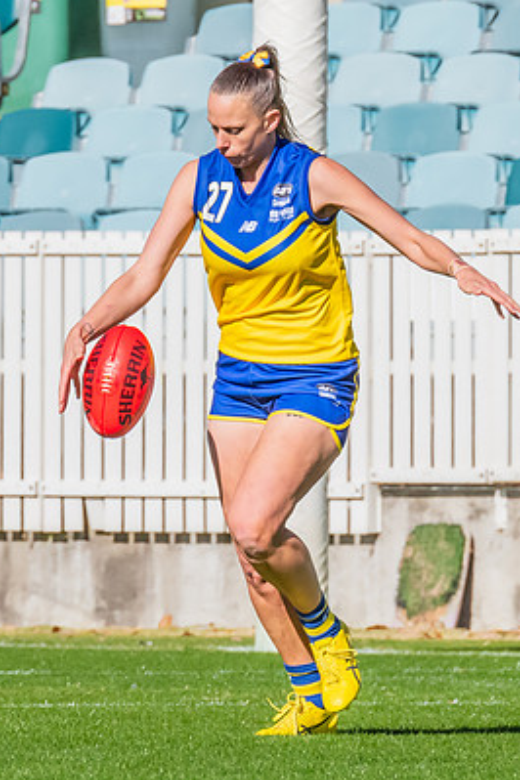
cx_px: 260
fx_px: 27081
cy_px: 409
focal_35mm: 1250
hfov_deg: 1.1
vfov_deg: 1.7
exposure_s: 1/1250
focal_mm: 420
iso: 800
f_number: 14
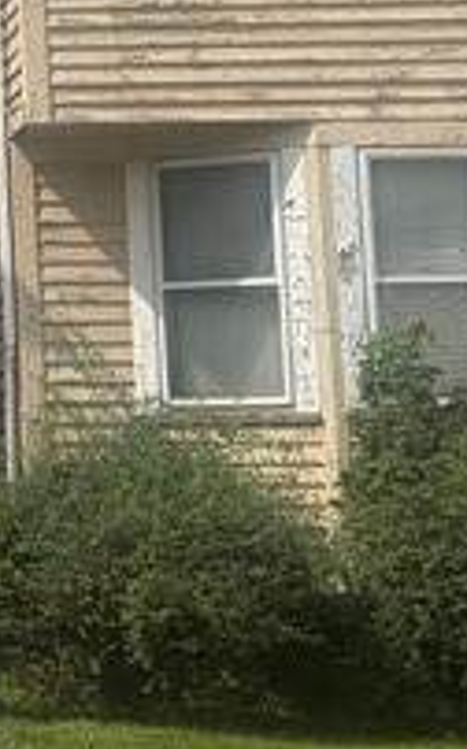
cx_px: -934
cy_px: 133
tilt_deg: +7.5
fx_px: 2631
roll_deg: +1.2
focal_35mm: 129
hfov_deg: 8.5
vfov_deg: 16.1
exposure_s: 1/4975
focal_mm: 6.76
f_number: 1.78
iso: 80
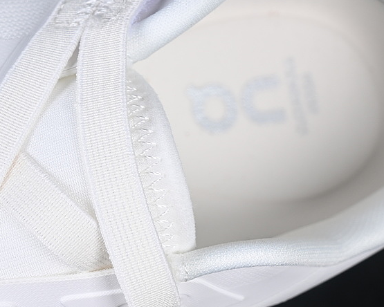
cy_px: 174
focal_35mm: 137
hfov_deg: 14.0
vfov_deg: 11.3
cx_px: 107
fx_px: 1557
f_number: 8
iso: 160
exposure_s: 1/60
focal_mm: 50
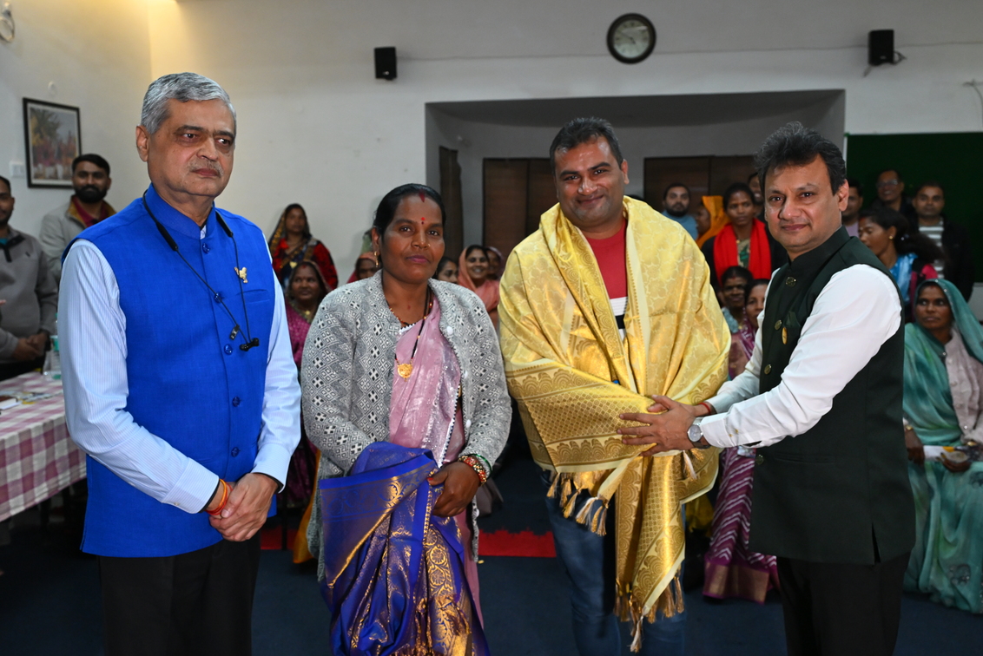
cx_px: 492
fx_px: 942
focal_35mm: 34
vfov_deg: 38.4
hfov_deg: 55.1
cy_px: 328
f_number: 5.6
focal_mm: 34.5
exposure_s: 1/60
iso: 3200
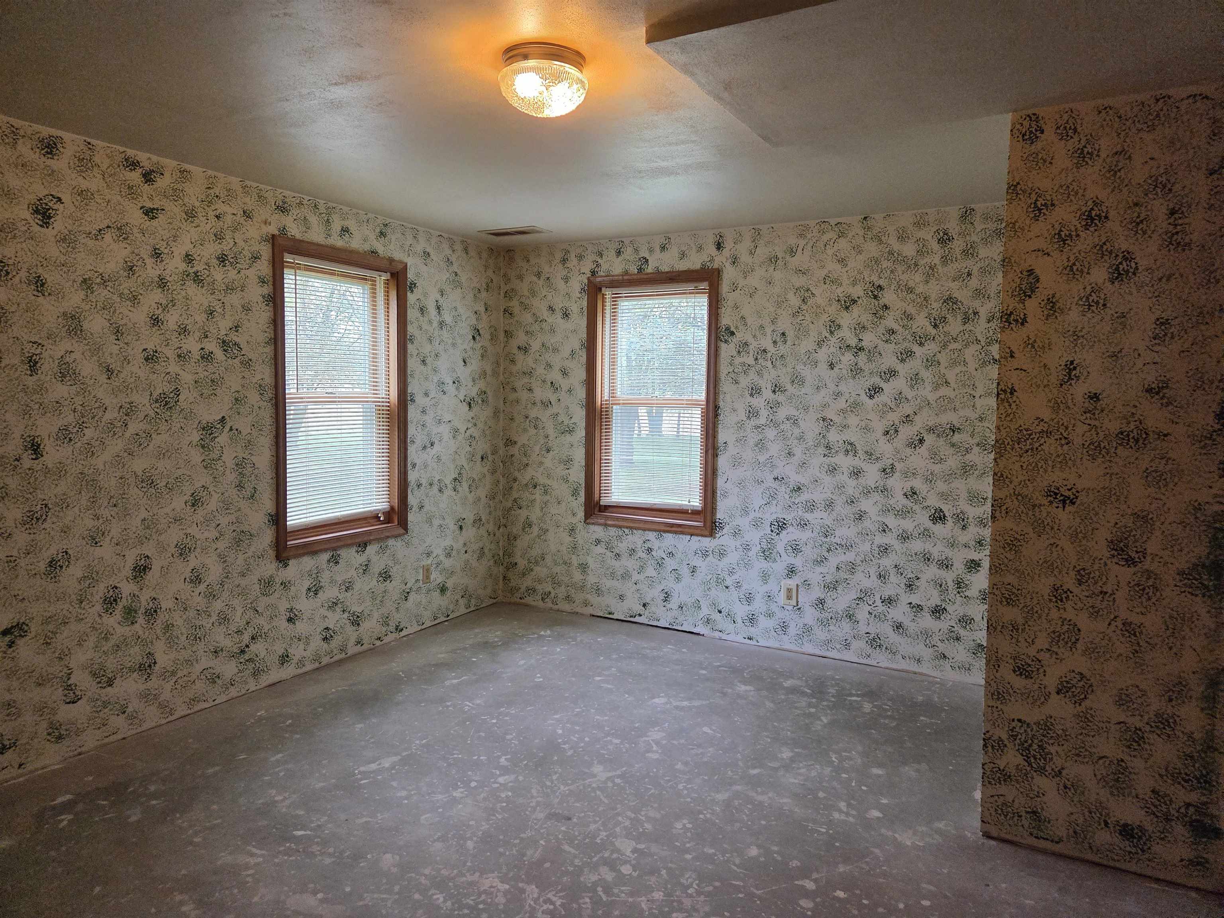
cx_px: 612
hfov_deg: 73.9
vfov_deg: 58.9
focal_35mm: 23
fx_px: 813
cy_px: 459
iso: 500
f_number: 1.8
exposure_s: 1/120
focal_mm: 5.4
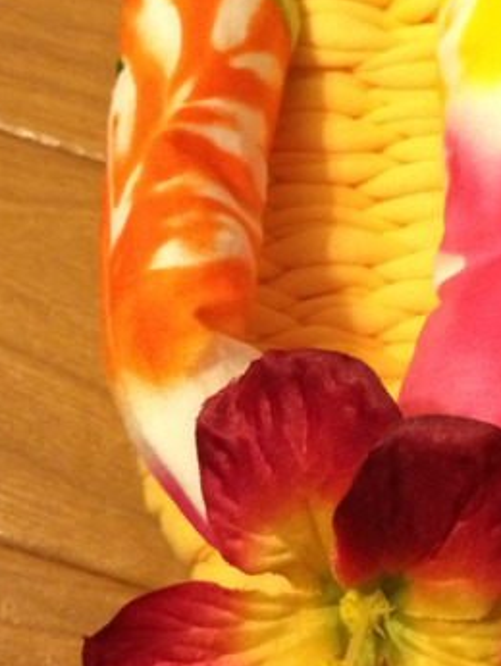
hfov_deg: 21.5
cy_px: 254
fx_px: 1291
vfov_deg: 28.9
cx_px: 437
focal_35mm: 67
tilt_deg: -70.0
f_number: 2.2
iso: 400
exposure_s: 1/15
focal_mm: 4.15
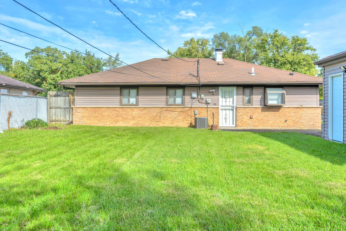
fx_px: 308
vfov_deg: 41.1
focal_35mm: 32
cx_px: 173
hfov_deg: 58.7
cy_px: 116
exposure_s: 1/640
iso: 200
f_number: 7.1
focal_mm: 32
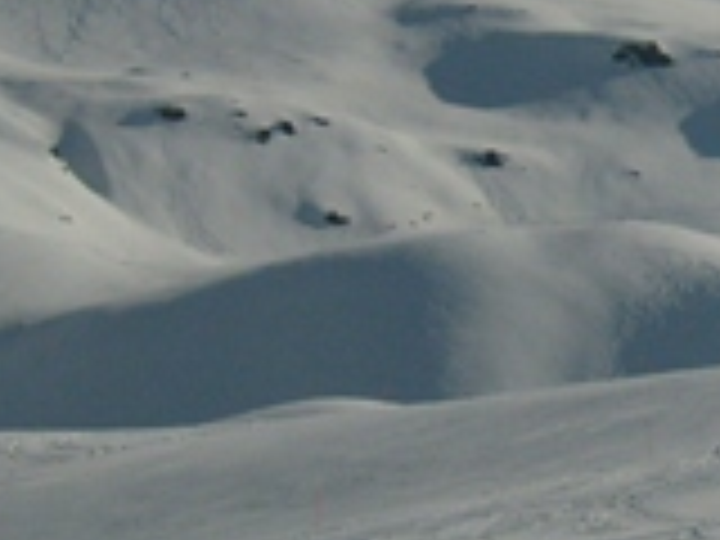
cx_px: 896
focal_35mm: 134
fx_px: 2787
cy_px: 281
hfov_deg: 14.2
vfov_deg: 11.1
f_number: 7.1
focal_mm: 5.8
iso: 80
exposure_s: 1/1000
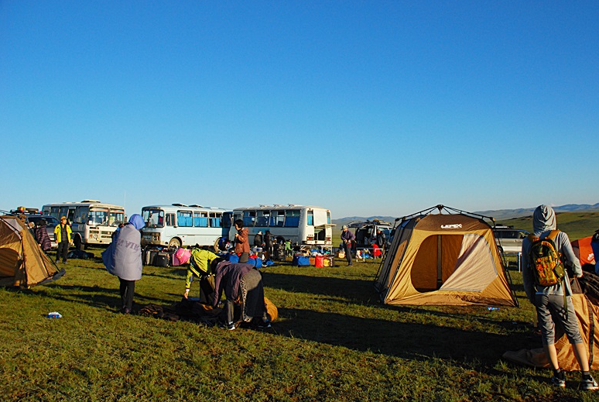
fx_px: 517
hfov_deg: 60.2
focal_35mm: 31
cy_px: 198
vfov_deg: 42.5
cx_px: 307
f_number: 6.3
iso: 400
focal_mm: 20
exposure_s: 1/1250
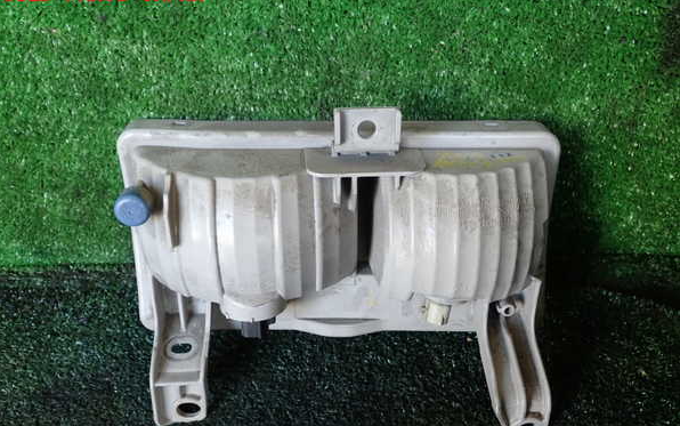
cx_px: 339
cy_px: 236
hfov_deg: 59.6
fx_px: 593
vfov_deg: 39.4
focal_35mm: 32
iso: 200
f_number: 2.3
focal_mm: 5.4
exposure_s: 1/60
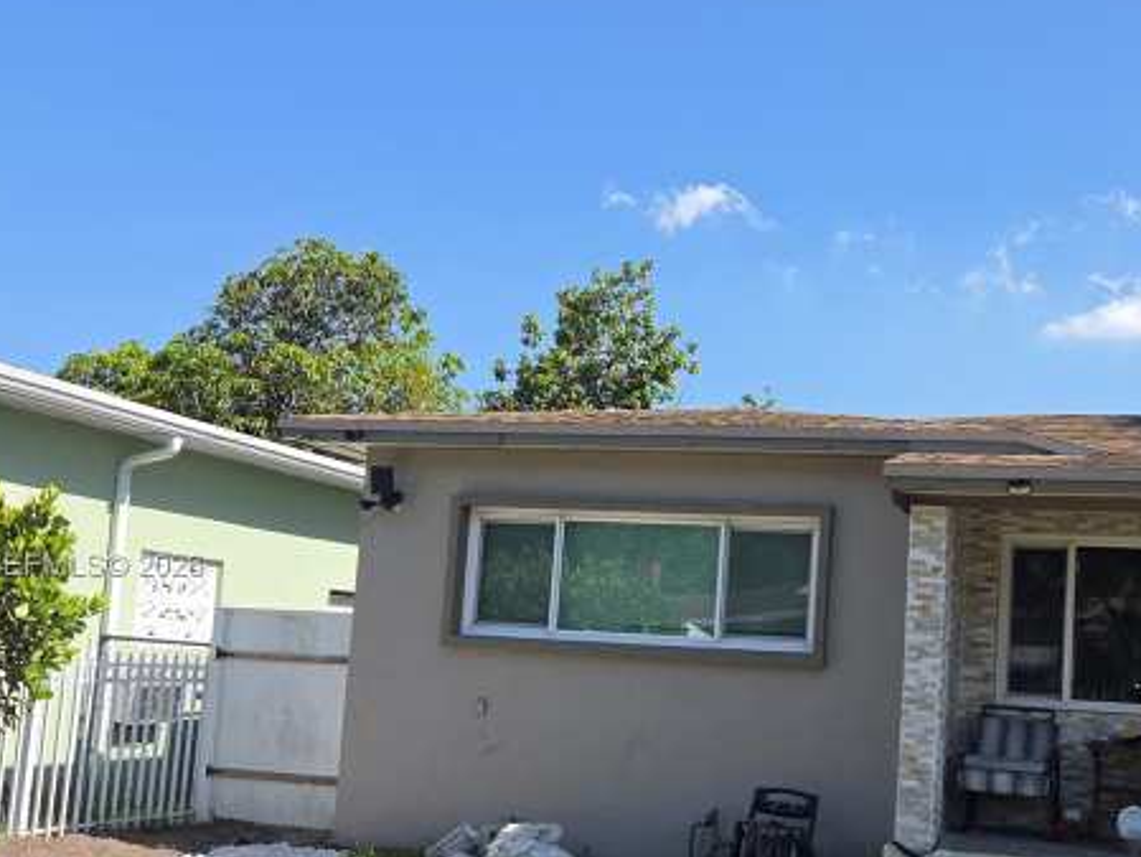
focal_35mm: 41
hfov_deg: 44.6
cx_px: 823
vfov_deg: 34.8
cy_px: 567
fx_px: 1352
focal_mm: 5.4
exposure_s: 1/1053
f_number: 1.8
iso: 25
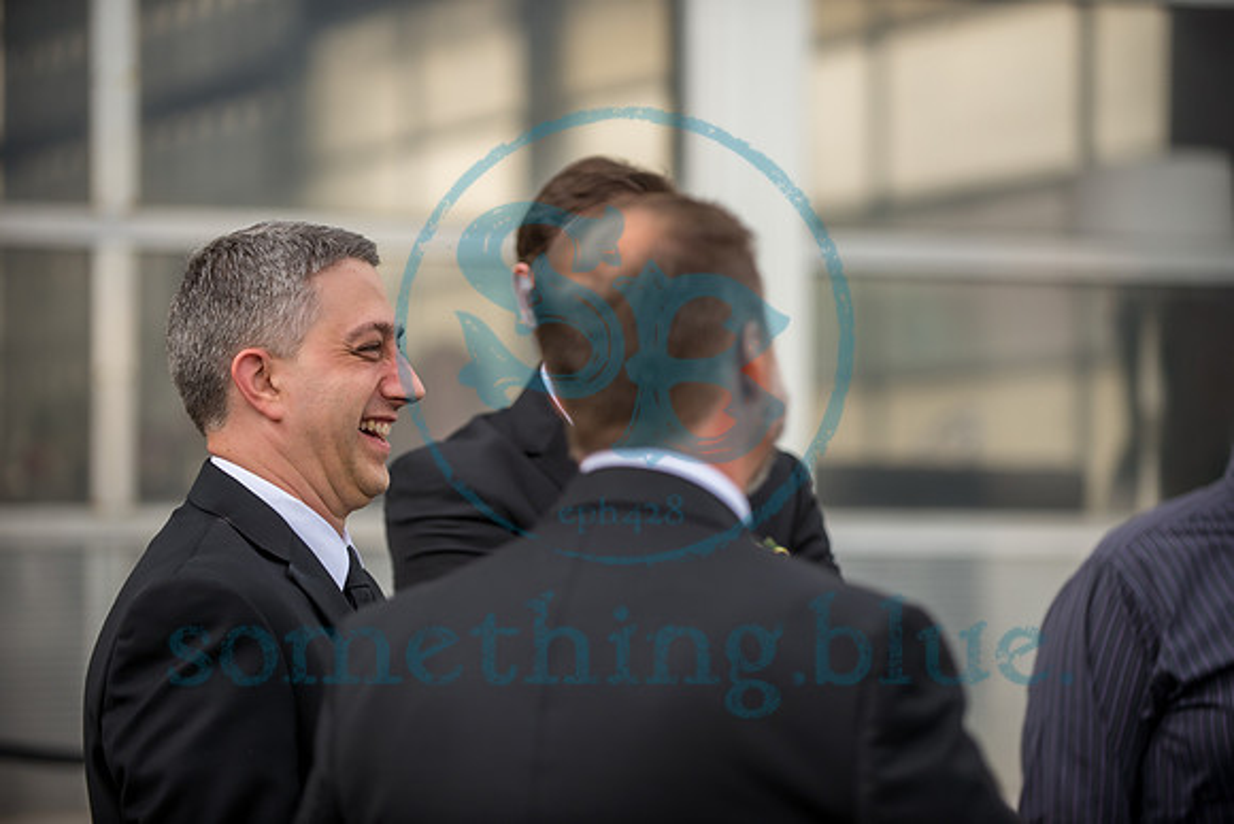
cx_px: 617
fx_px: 4457
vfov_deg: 10.6
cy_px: 412
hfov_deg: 15.8
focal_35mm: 130
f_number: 2.8
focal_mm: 130
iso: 200
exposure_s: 1/400
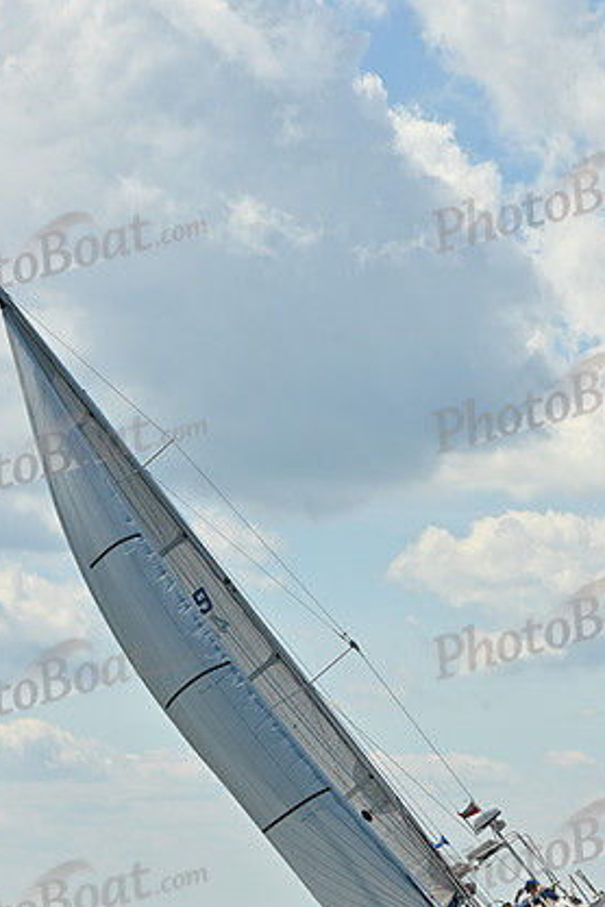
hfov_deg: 9.0
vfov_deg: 13.4
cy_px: 542
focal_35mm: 153
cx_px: 321
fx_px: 3857
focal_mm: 110
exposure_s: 1/1250
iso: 250
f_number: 10
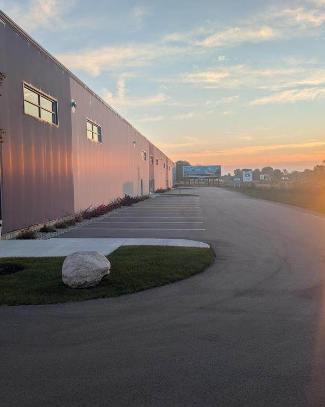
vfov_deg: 55.7
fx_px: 385
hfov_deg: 45.8
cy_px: 201
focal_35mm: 32
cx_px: 167
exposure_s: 1/7576
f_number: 1.68
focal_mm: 6.9
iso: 22
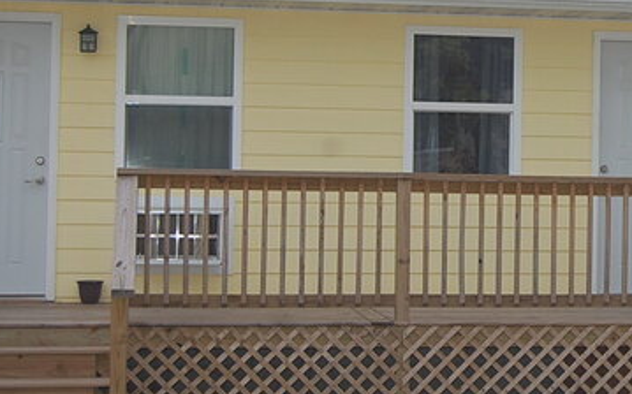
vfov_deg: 11.7
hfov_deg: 18.1
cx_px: 634
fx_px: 1929
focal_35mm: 112
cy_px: 116
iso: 320
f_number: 5.6
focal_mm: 35
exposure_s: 1/500
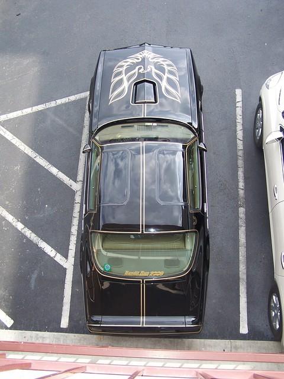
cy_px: 190
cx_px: 142
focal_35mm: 38
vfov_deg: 49.0
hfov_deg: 37.7
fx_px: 416
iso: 80
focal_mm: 6.3
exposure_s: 1/250
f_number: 2.8
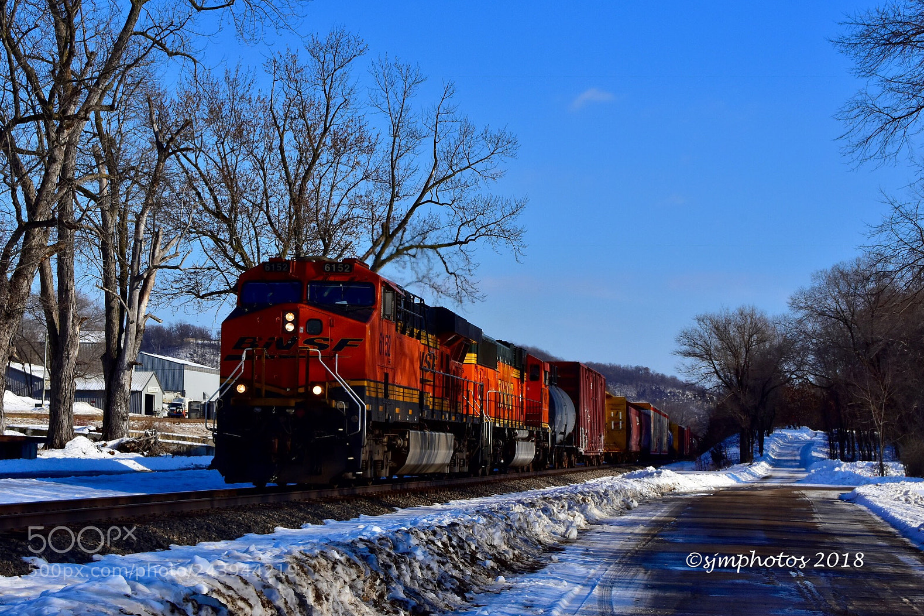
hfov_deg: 26.7
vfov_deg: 17.9
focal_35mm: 76
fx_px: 1950
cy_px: 304
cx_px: 459
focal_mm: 50
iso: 500
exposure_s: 1/1250
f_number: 13
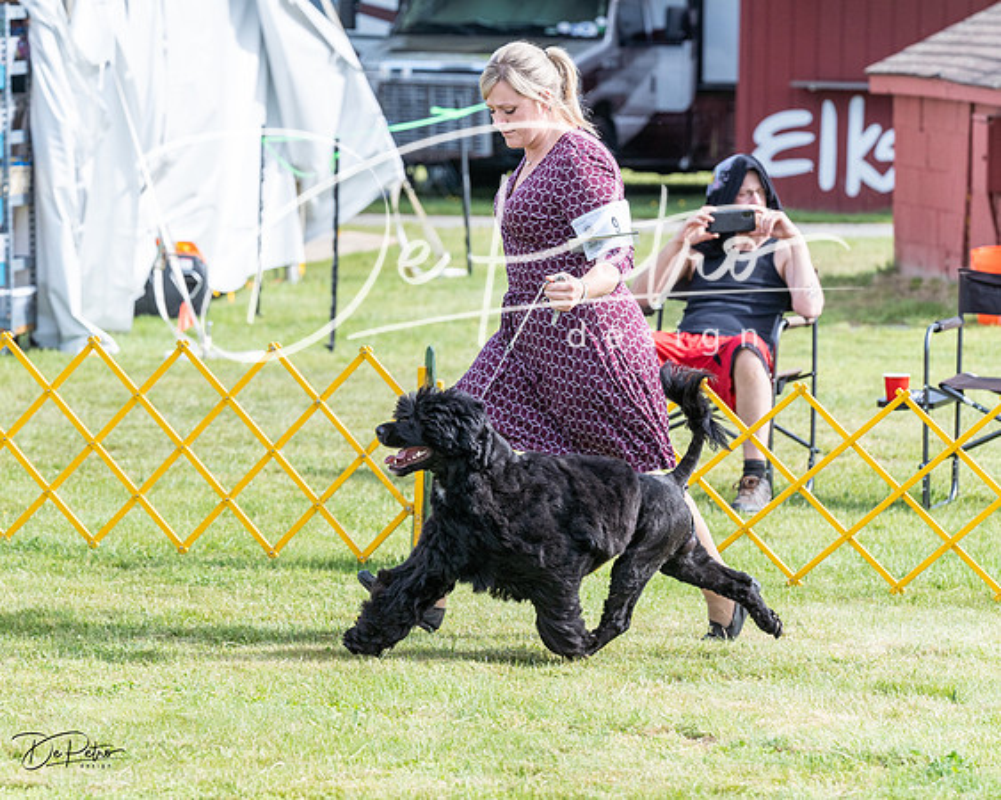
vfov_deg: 7.6
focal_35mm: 202
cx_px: 423
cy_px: 348
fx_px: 5987
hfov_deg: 9.6
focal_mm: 159
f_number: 5.6
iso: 640
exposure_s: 1/1250
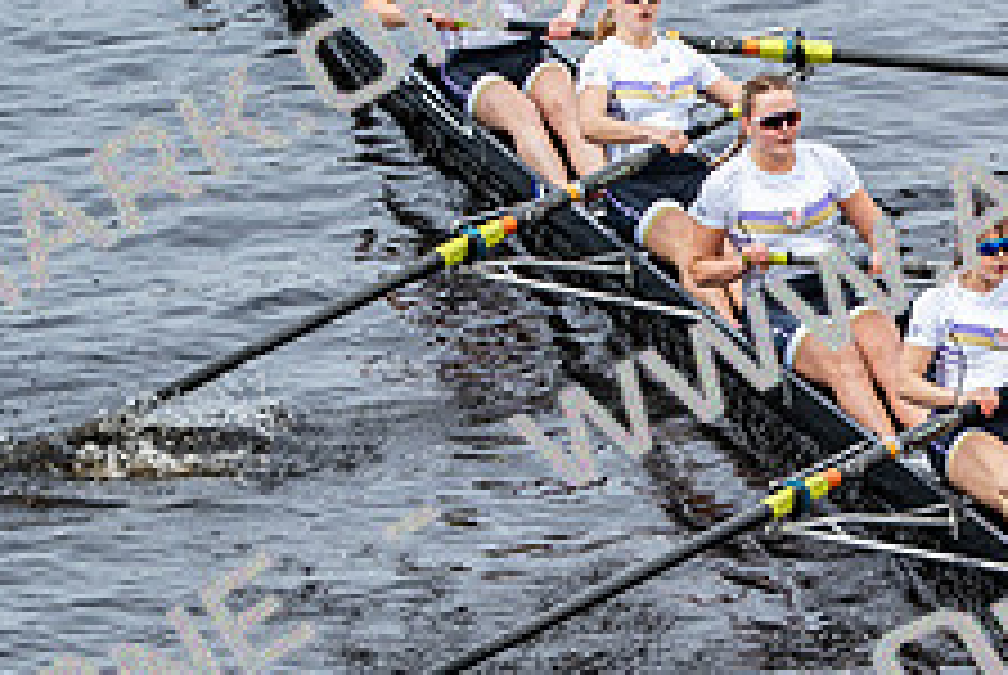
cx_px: 1066
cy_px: 502
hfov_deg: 4.0
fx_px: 14495
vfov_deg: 2.7
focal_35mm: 517
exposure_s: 1/2000
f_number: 2.8
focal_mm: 200
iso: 250
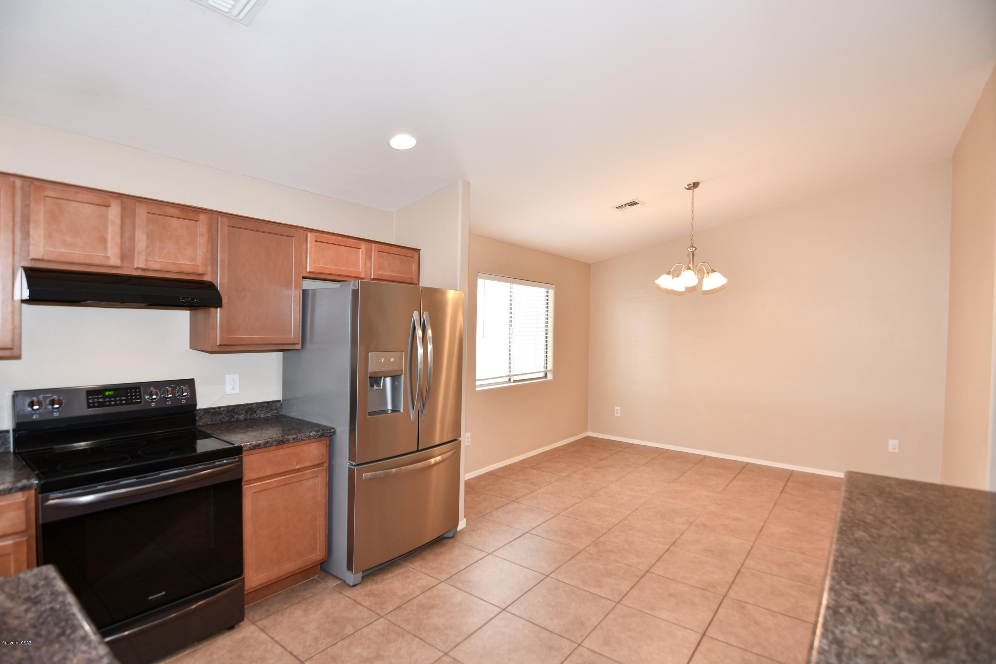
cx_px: 498
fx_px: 443
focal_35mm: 16
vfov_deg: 73.7
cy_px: 332
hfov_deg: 96.7
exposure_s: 1/60
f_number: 4
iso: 200
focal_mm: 11
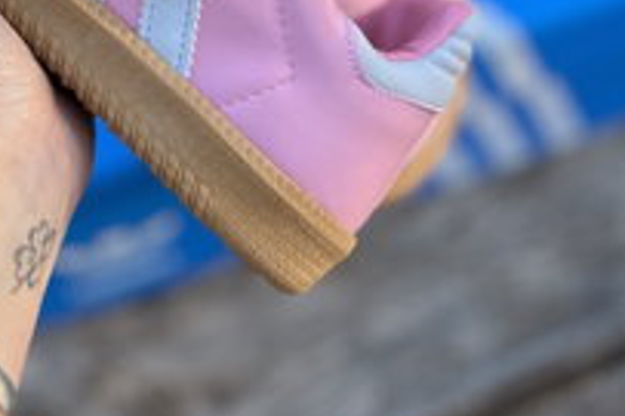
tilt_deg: -45.9
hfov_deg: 27.6
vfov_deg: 17.3
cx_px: 77
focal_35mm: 71
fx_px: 1232
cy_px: -199
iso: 50
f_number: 1.5
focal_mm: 5.7
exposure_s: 1/493
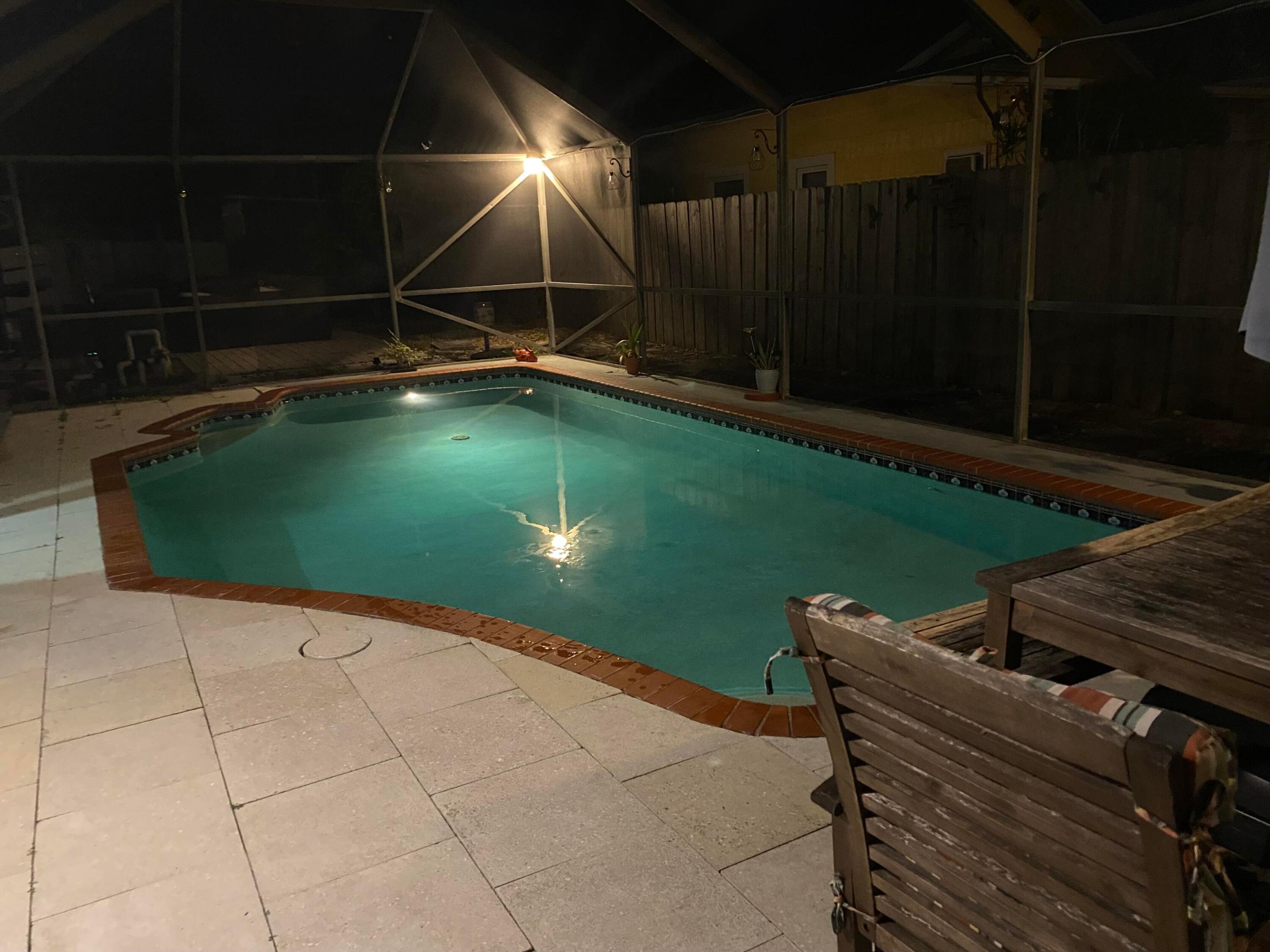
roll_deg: +3.7
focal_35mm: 26
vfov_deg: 53.1
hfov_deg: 67.3
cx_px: 635
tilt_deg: -13.7
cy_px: 476
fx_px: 954
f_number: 1.8
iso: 1000
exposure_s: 1/30
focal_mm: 4.25
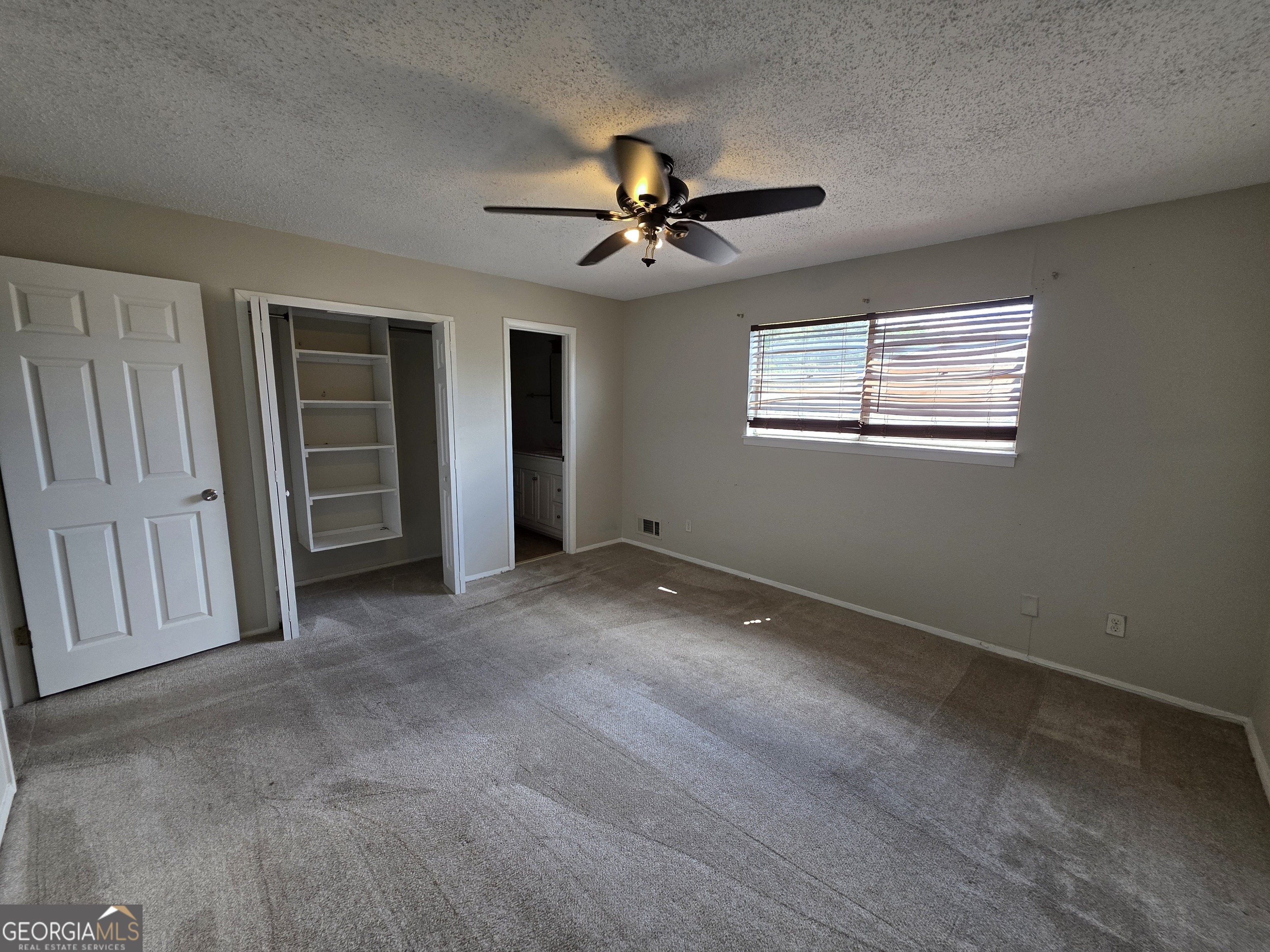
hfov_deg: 106.2
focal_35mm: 13
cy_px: 476
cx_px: 635
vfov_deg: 89.9
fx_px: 477
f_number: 1.9
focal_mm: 2.2
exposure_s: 1/120
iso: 80
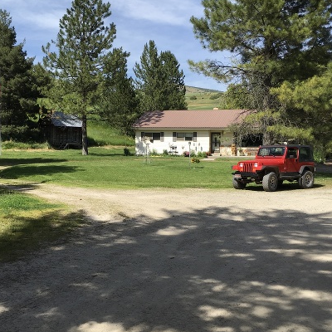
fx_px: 445
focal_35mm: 41
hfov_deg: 40.8
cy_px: 172
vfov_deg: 40.9
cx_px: 144
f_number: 2.2
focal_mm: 4.15
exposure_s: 1/1479
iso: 25
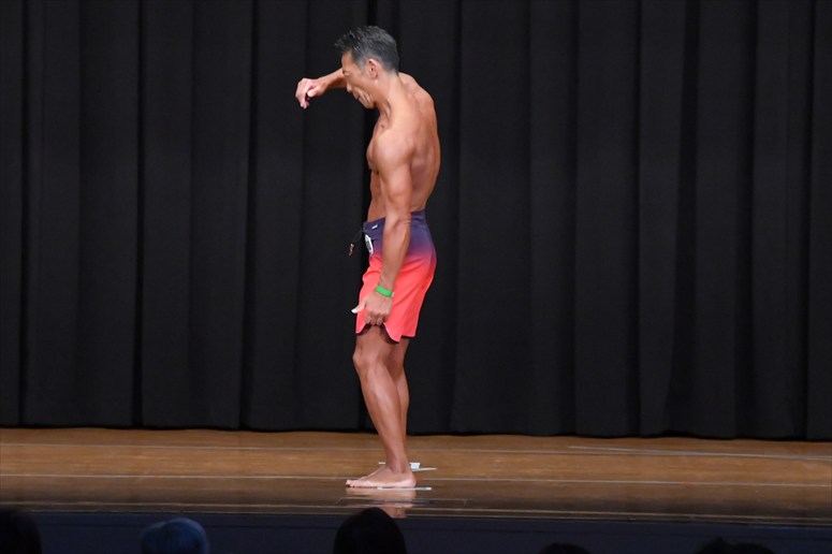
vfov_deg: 6.3
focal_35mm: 217
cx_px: 416
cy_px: 277
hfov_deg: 9.5
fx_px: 5013
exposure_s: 1/400
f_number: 5.6
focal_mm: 145
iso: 8000
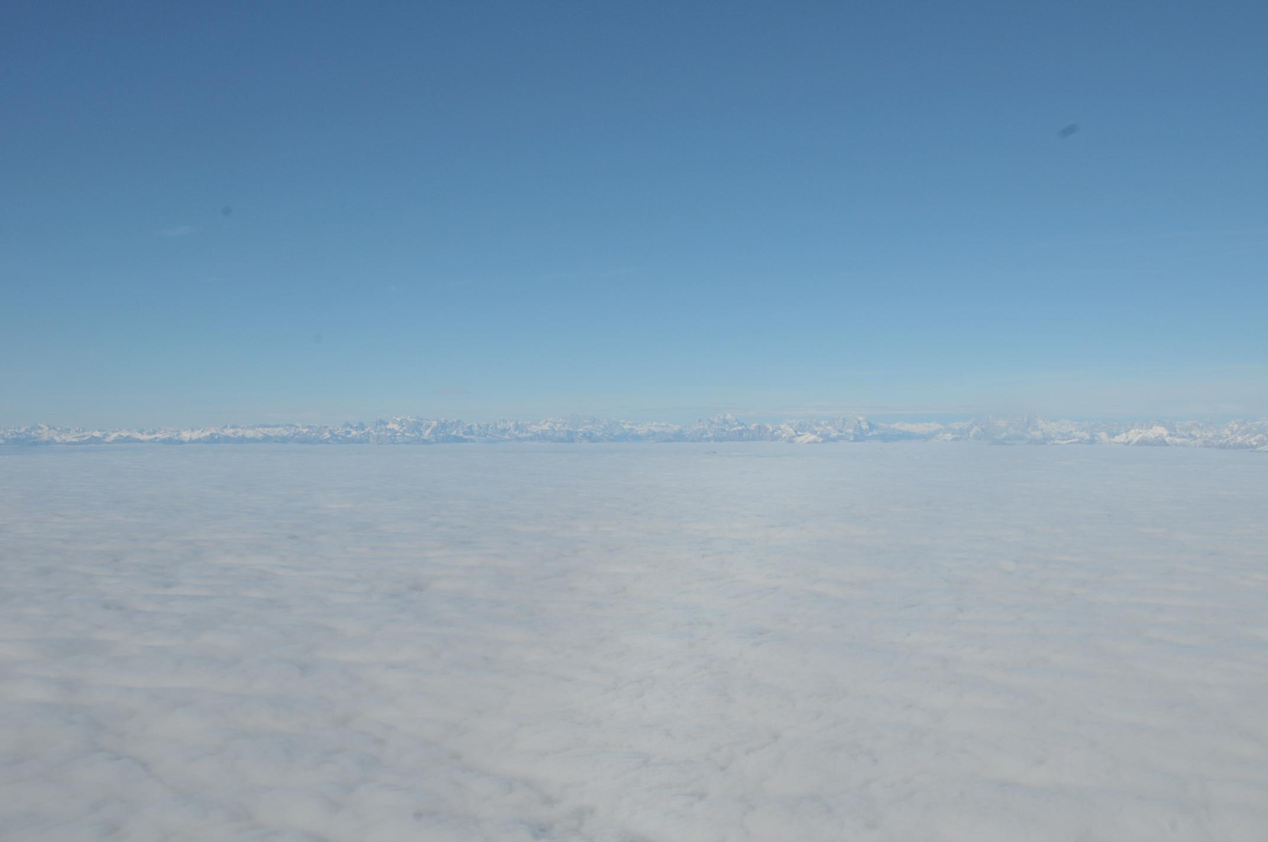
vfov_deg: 36.8
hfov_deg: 53.2
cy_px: 421
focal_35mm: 36
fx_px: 1266
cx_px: 634
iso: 400
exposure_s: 1/800
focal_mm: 24
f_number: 14
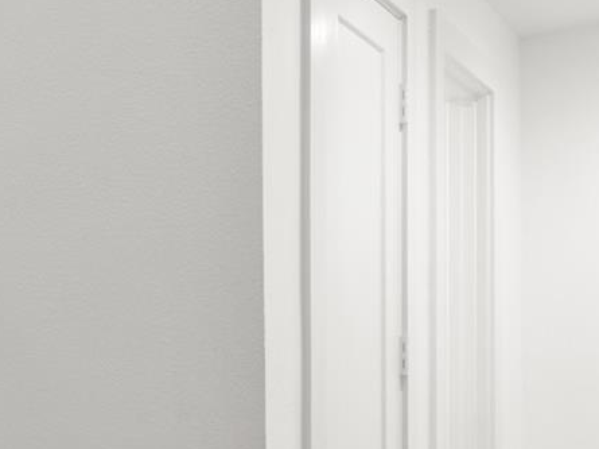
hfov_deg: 26.1
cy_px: 416
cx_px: -201
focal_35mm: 62
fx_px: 1072
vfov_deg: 22.9
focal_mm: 14
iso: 400
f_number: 8
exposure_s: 1/2
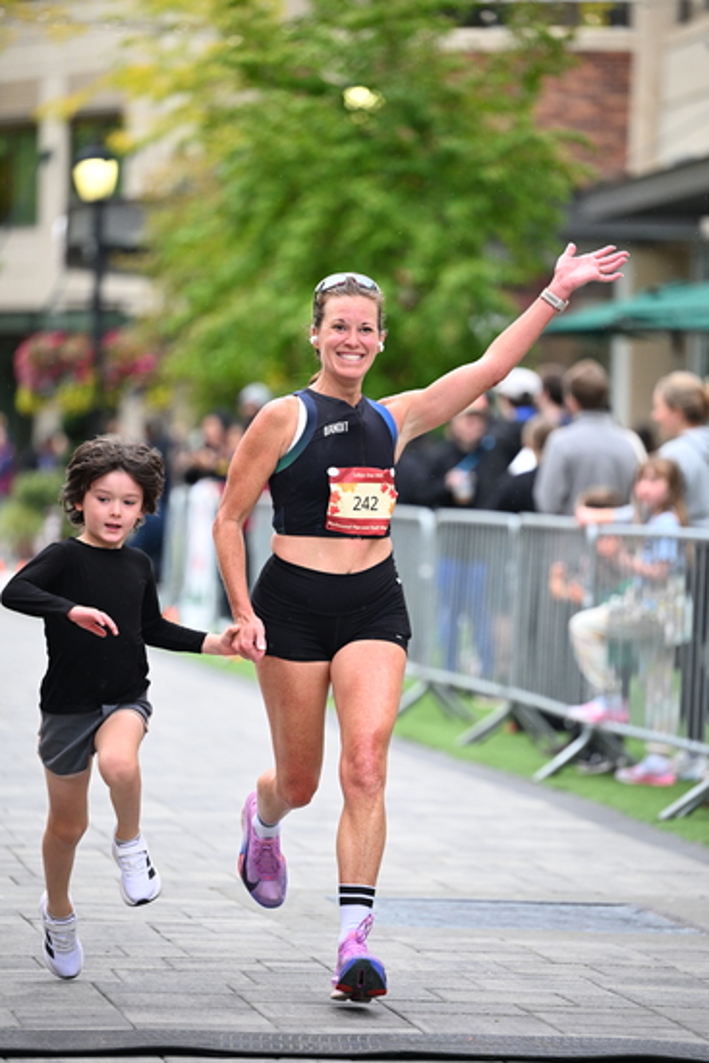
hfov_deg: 8.3
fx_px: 4871
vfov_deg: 12.4
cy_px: 532
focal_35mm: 165
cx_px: 354
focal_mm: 165
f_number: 2.8
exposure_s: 1/1600
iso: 1250
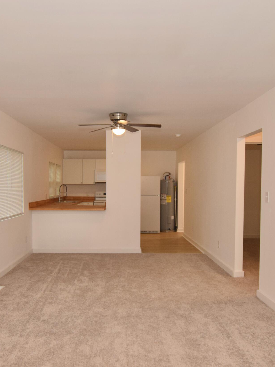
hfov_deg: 48.3
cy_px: 203
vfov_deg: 61.7
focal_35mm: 29
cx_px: 117
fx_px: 306
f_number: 4.5
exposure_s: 1/80
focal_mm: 11
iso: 800
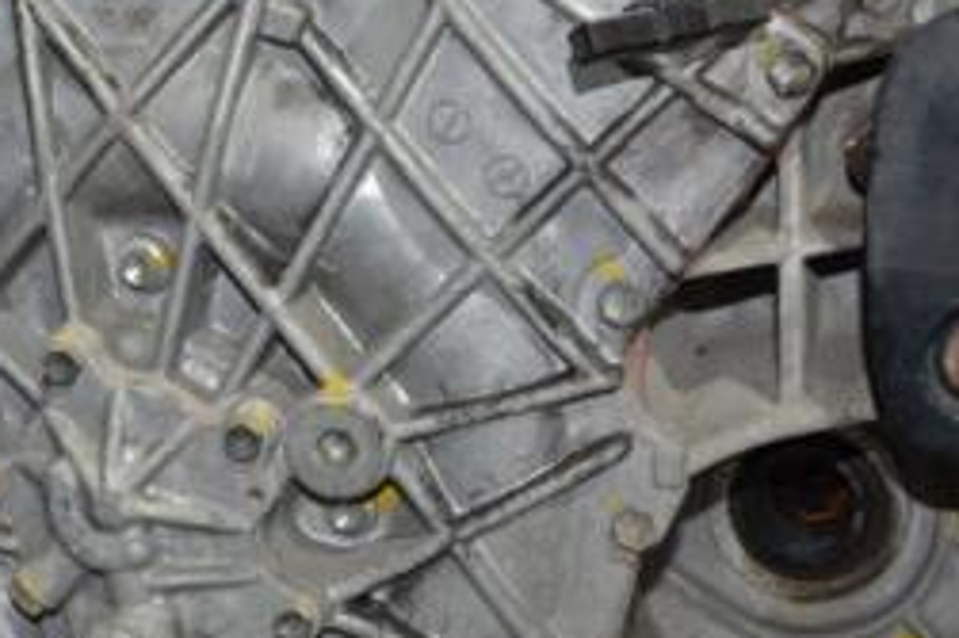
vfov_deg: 15.8
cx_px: 363
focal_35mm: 86
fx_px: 2289
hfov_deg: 23.6
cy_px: 237
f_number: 4
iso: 1100
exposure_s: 1/60
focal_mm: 24
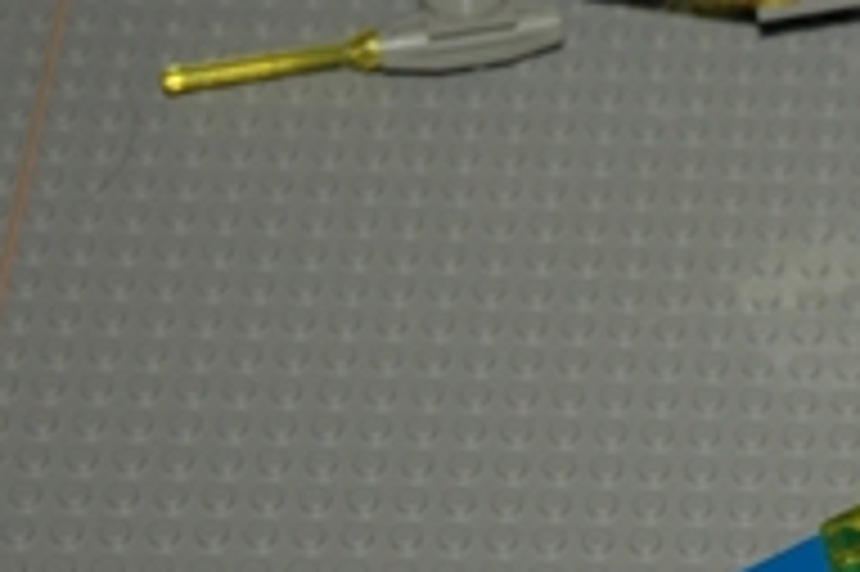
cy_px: 223
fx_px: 5752
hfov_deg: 8.2
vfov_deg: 5.7
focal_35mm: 241
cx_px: 1567
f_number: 4.5
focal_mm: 40
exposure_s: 1/60
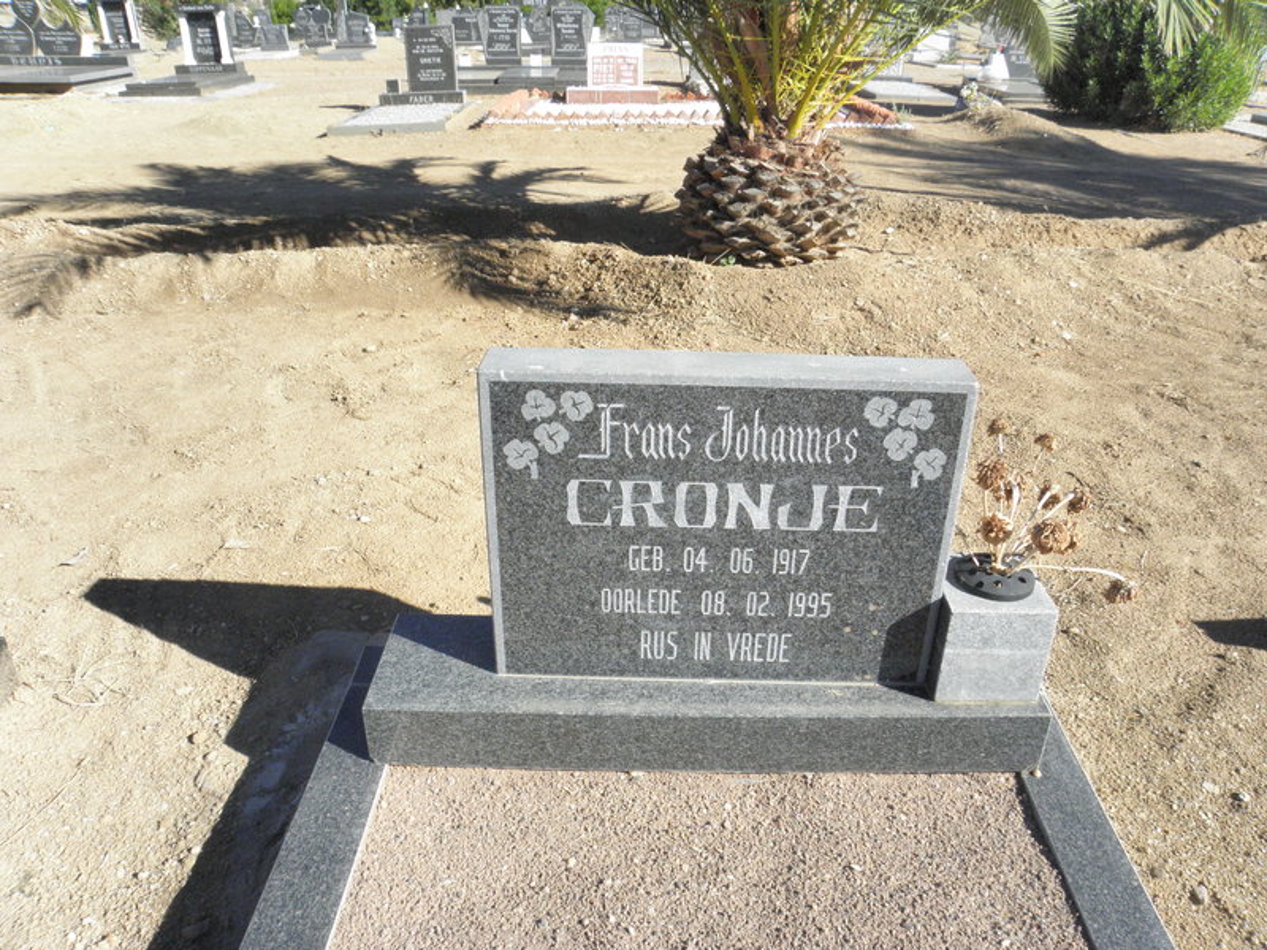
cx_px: 634
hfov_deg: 67.3
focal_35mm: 26
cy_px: 475
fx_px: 952
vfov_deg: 53.1
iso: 200
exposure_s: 1/500
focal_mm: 4.6
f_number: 6.3
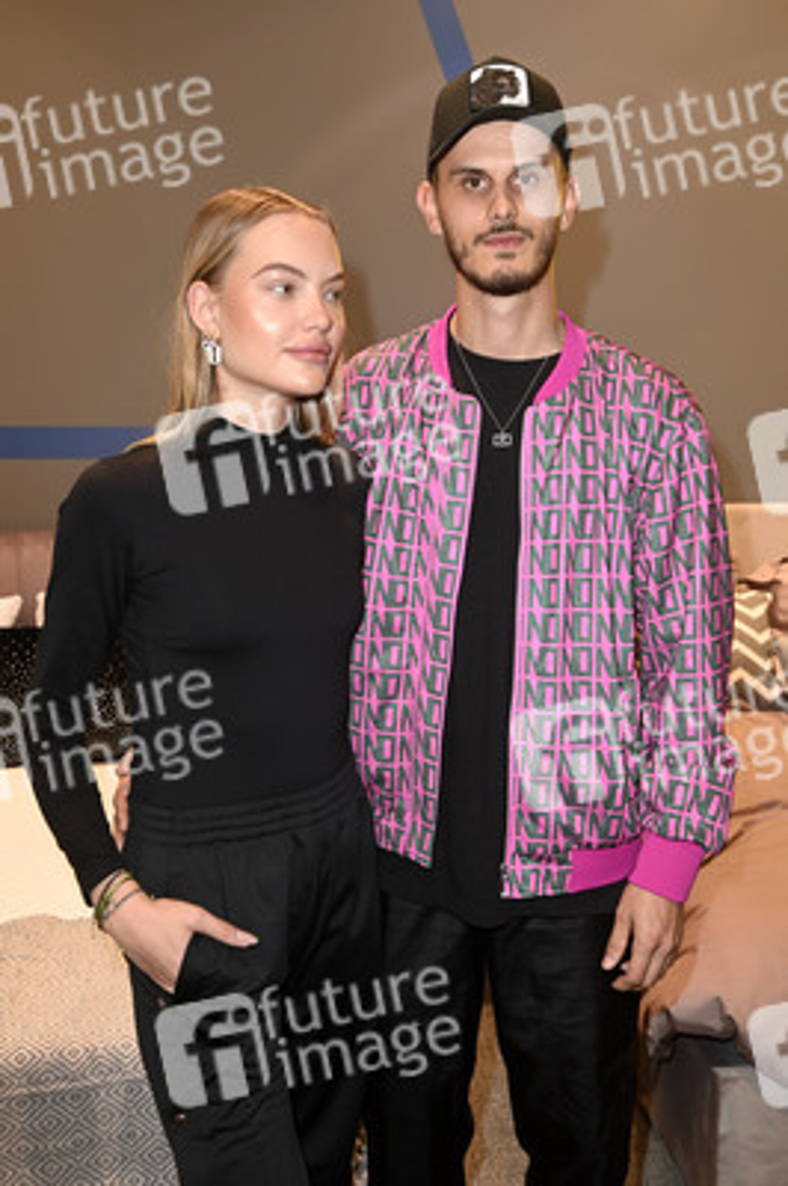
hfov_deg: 36.8
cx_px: 394
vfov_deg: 53.2
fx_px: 1184
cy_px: 593
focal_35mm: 36
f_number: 5.6
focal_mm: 36
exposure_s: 1/50
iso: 1250
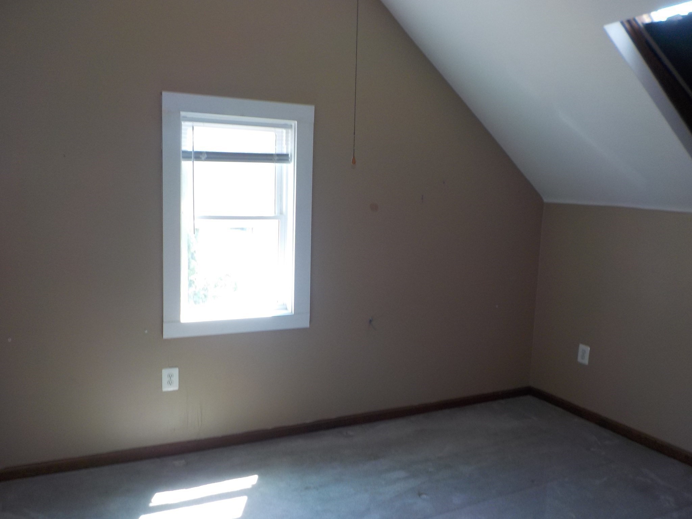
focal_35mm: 30
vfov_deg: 46.8
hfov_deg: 60.0
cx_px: 346
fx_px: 600
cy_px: 260
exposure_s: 1/40
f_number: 3.3
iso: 125
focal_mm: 4.1
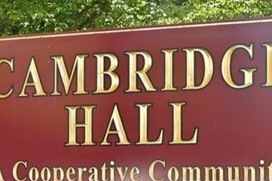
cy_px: 161
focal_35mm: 136
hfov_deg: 14.4
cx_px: -90
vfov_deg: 10.0
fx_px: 1028
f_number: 11
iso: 100
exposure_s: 1/15
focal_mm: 24
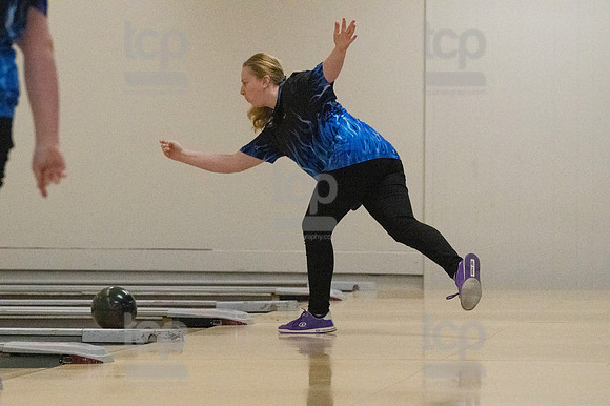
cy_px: 203
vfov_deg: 7.0
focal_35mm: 195
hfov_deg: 10.6
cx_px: 305
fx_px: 3302
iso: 10000
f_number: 4
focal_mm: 130
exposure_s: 1/1250
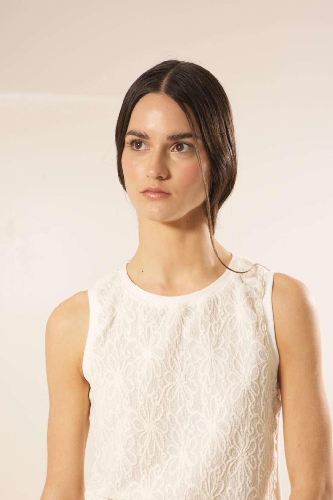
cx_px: 184
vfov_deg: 24.5
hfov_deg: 16.7
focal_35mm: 82
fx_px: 1137
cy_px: 383
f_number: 2.8
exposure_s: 1/60
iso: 400
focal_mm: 50
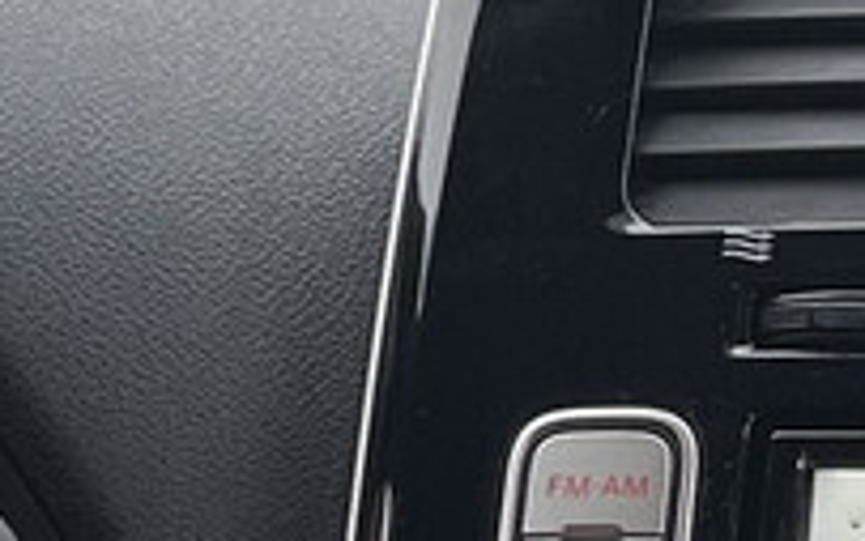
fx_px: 5117
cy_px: 166
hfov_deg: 9.6
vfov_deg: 6.1
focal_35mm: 217
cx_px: 848
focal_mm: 5.1
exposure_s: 1/106
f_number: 1.6
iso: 50
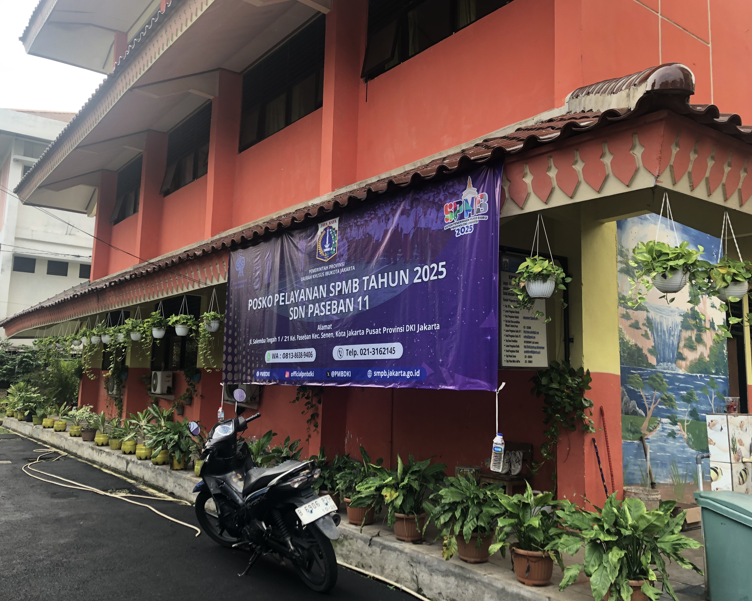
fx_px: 668
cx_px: 354
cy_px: 295
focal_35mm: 30
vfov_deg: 48.5
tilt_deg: +7.8
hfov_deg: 58.7
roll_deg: -1.4
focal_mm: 4
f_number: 1.8
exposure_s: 1/120
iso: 25
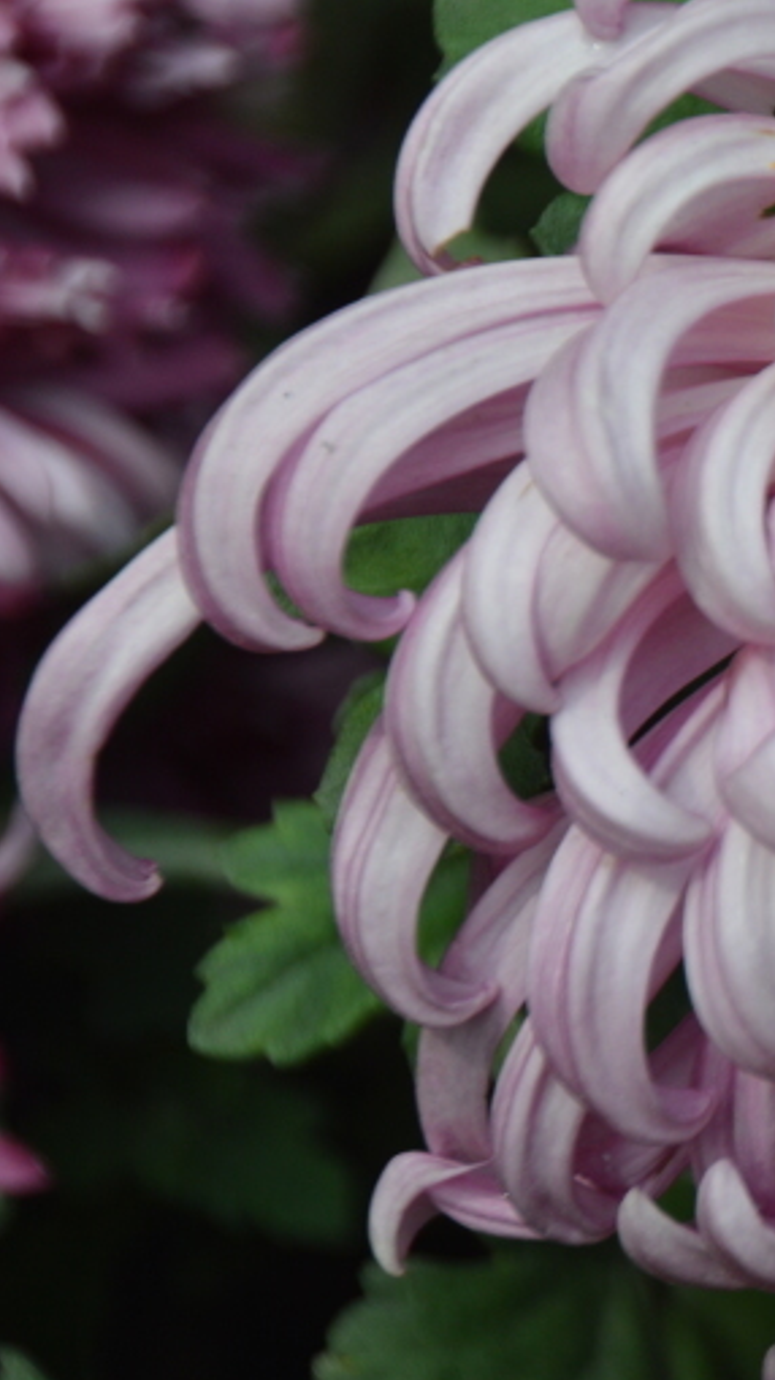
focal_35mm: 584
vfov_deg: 3.7
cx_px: 1122
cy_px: 571
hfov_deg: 2.1
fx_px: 21355
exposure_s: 1/400
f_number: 6
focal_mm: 185
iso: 200
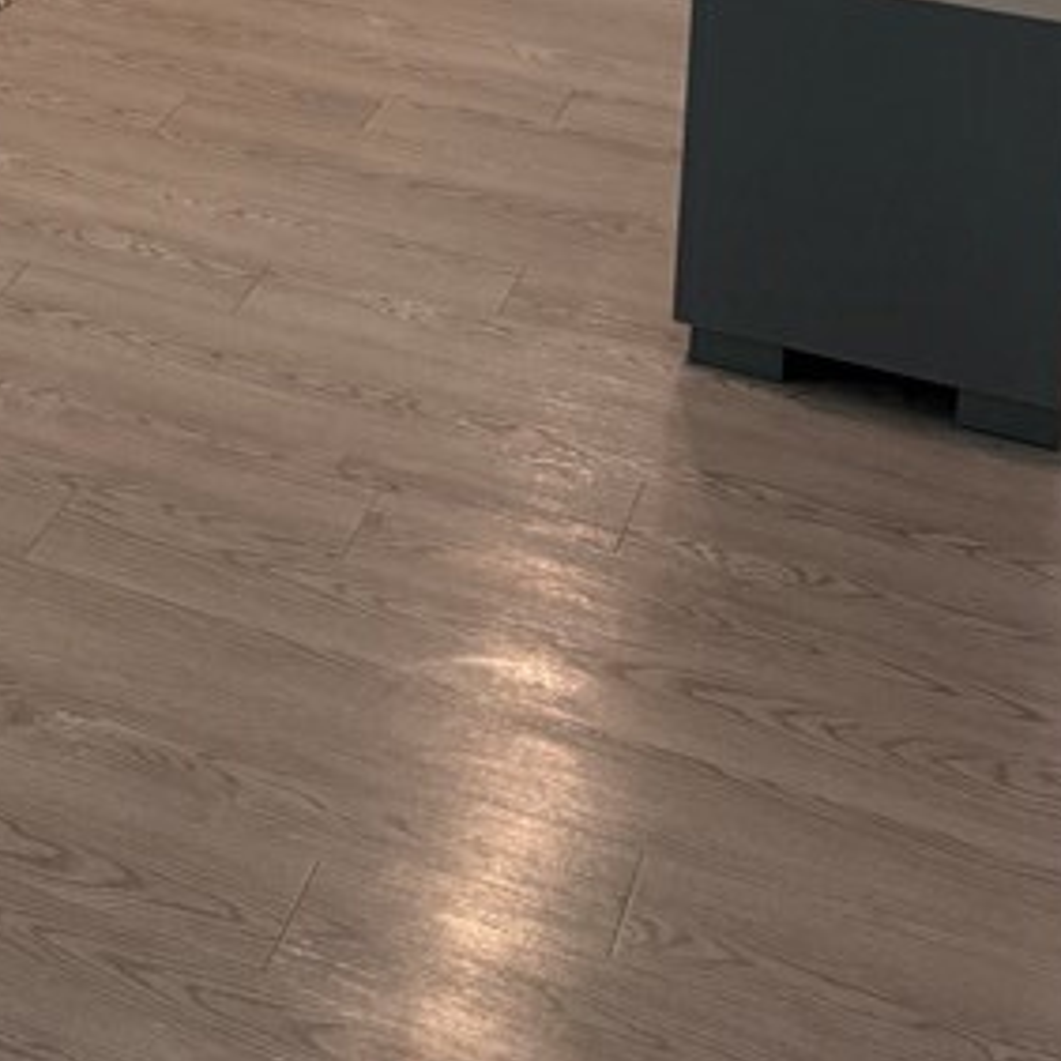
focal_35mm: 77
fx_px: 2670
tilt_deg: -7.8
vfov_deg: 19.5
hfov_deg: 20.3
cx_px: -361
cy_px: -553
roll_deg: +2.4
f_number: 1.78
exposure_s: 1/60
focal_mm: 6.76
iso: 100
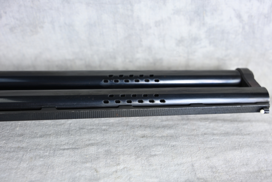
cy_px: 91
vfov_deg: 35.9
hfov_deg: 51.9
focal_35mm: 37
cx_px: 136
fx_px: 280
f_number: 5
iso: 320
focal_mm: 37
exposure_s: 1/100
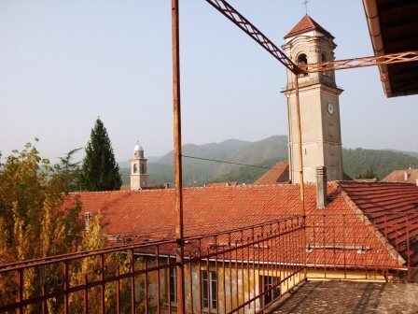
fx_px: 435
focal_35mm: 36
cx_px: 209
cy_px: 157
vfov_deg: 39.7
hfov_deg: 51.4
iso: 64
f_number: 7.3
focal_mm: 6.3
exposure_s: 1/200
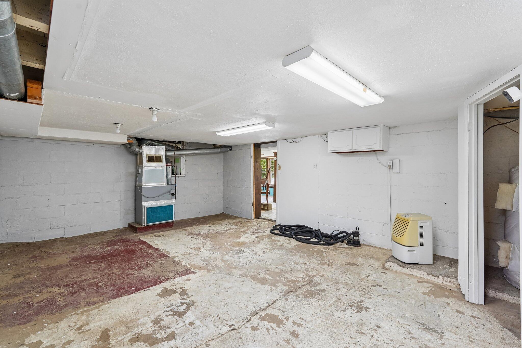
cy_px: 174
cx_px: 261
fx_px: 239
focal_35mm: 16
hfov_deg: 95.0
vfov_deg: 72.0
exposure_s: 1/20
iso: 400
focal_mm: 16.5
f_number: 8
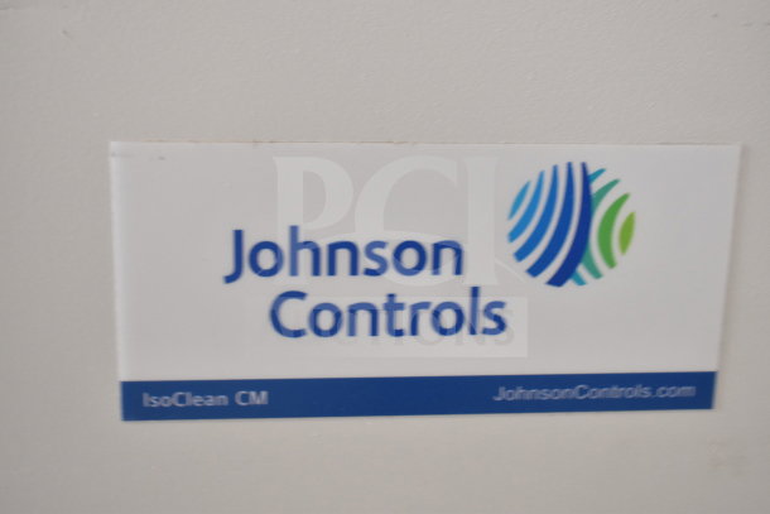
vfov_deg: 25.1
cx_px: 385
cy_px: 257
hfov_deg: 36.9
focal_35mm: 54
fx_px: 1155
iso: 900
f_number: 4.8
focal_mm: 36
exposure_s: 1/60
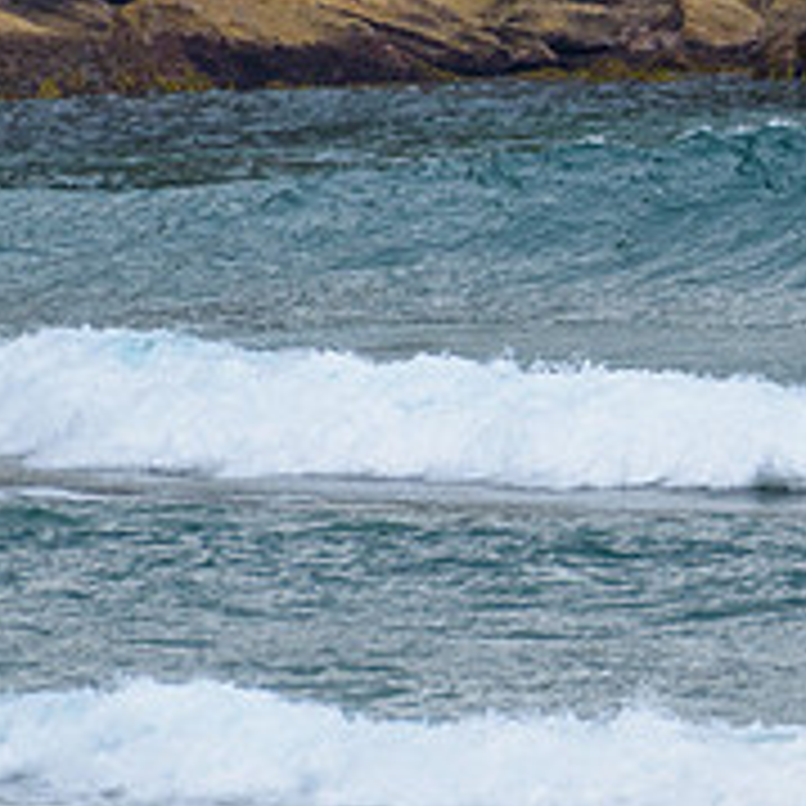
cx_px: 1226
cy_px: 42
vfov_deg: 1.0
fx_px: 44388
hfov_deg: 1.0
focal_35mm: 1685
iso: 360
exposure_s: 1/2000
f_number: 5.6
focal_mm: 500
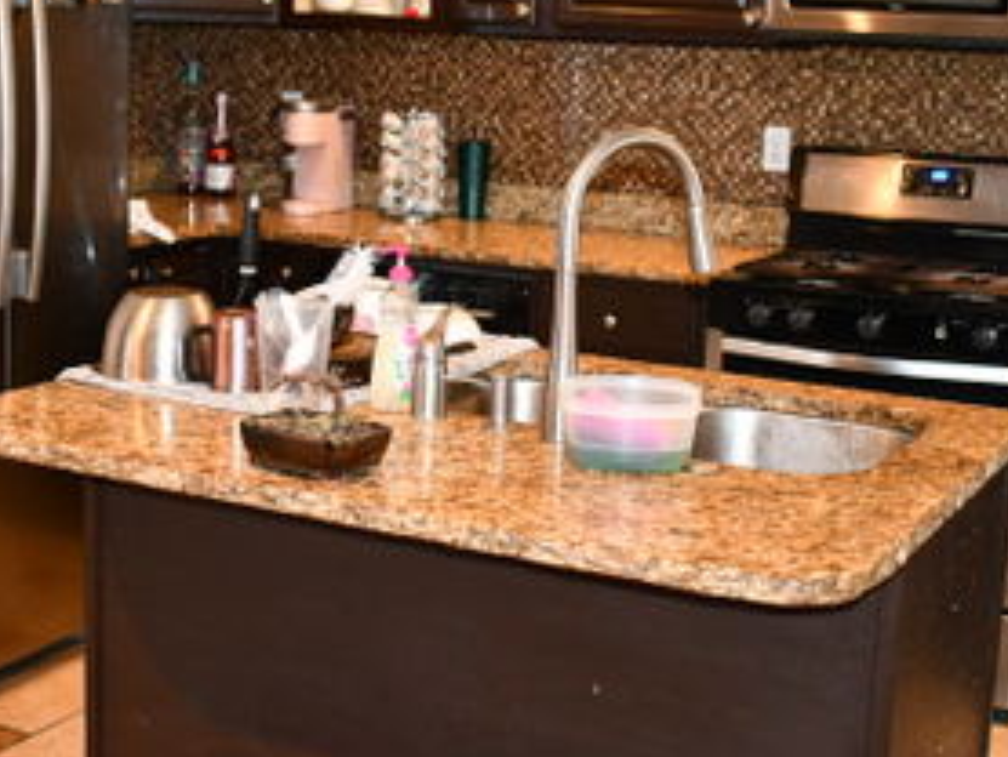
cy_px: 286
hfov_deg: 32.2
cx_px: 506
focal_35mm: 60
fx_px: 1748
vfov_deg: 24.4
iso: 2200
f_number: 3.5
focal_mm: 18
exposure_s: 1/60
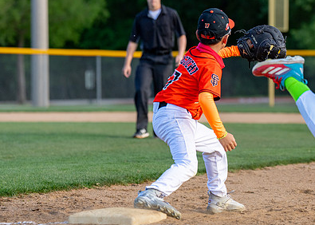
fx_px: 1986
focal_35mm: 222
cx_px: 183
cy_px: 62
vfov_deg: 6.5
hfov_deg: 9.1
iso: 400
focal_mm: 114
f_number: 2.8
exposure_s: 1/2500
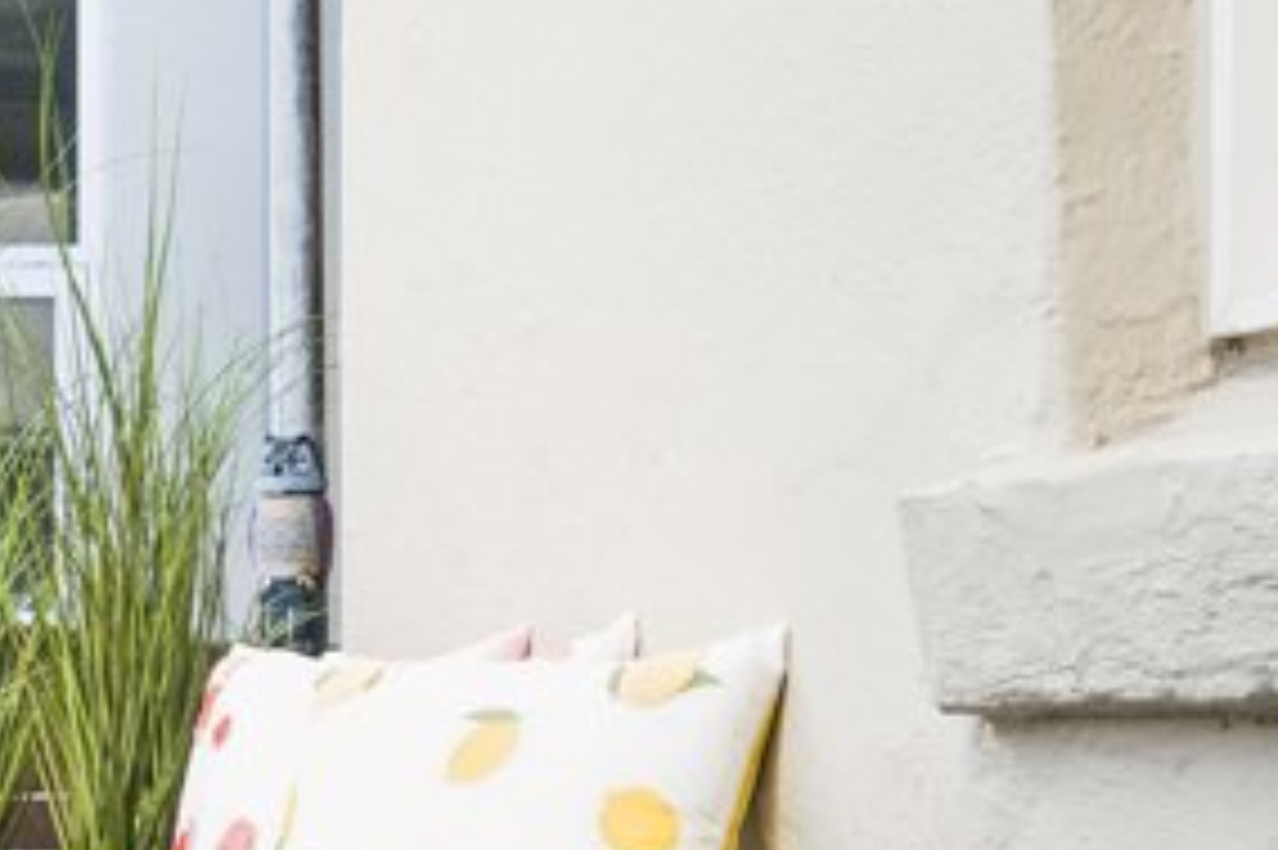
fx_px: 3299
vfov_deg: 14.5
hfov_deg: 21.4
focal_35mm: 93
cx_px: 117
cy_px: 812
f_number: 5.6
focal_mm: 33
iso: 320
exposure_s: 1/60
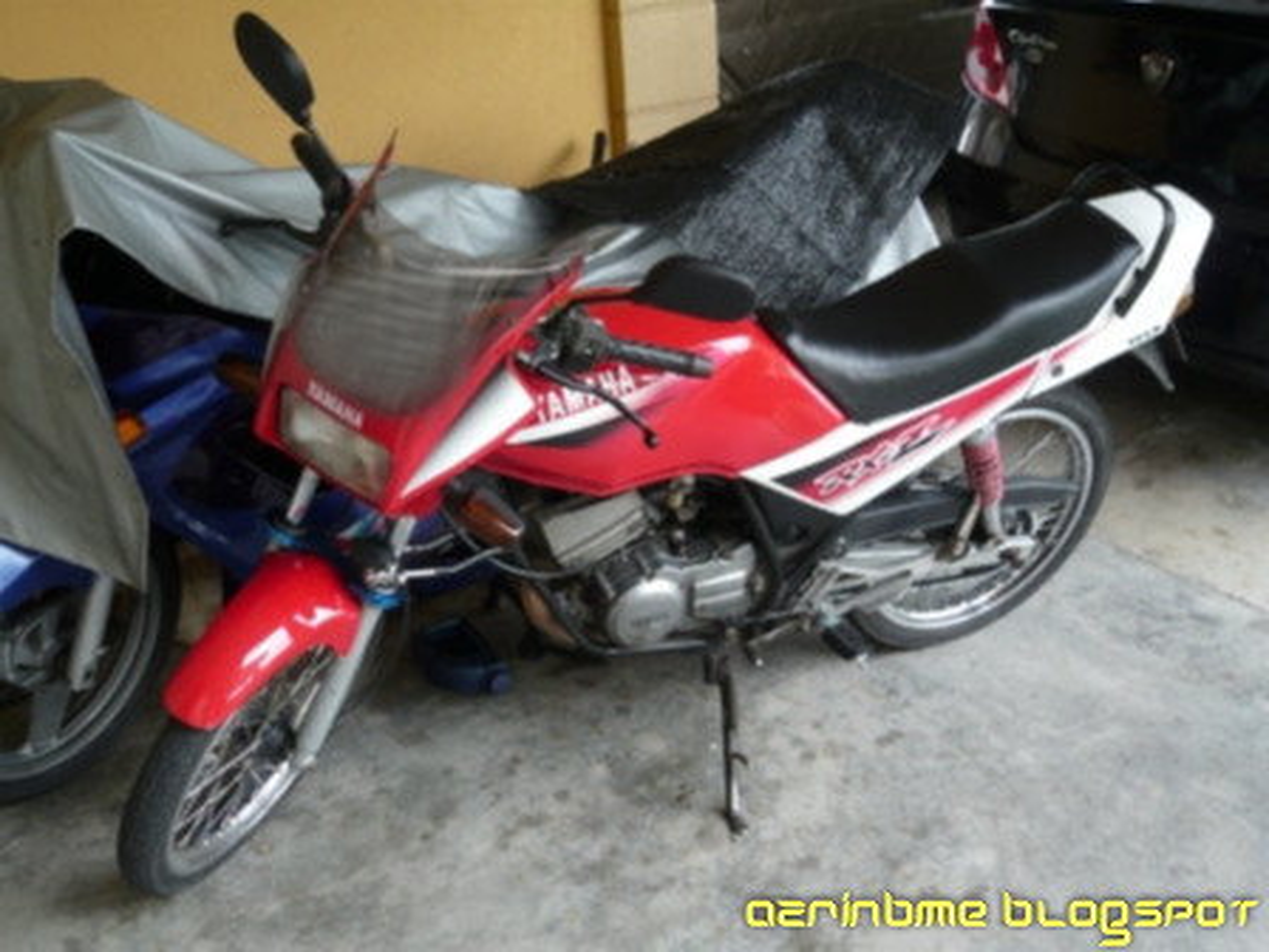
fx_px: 1393
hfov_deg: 49.0
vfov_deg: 37.7
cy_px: 476
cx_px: 634
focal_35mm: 38
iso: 100
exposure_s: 1/50
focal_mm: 6.2
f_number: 3.2
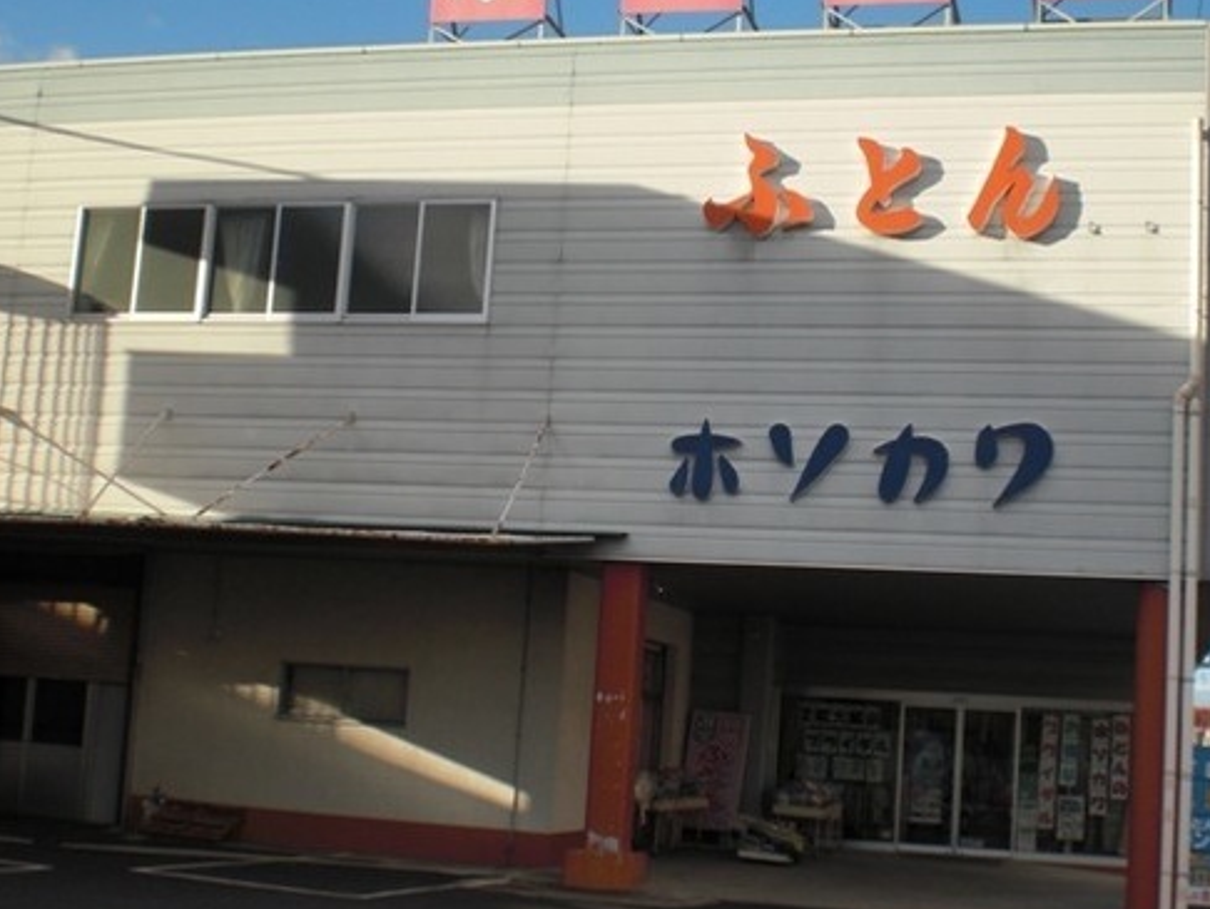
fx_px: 1749
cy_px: 501
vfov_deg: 29.1
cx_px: 695
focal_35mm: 50
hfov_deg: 38.1
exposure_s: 1/200
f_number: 5.6
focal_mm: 6.3
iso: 64
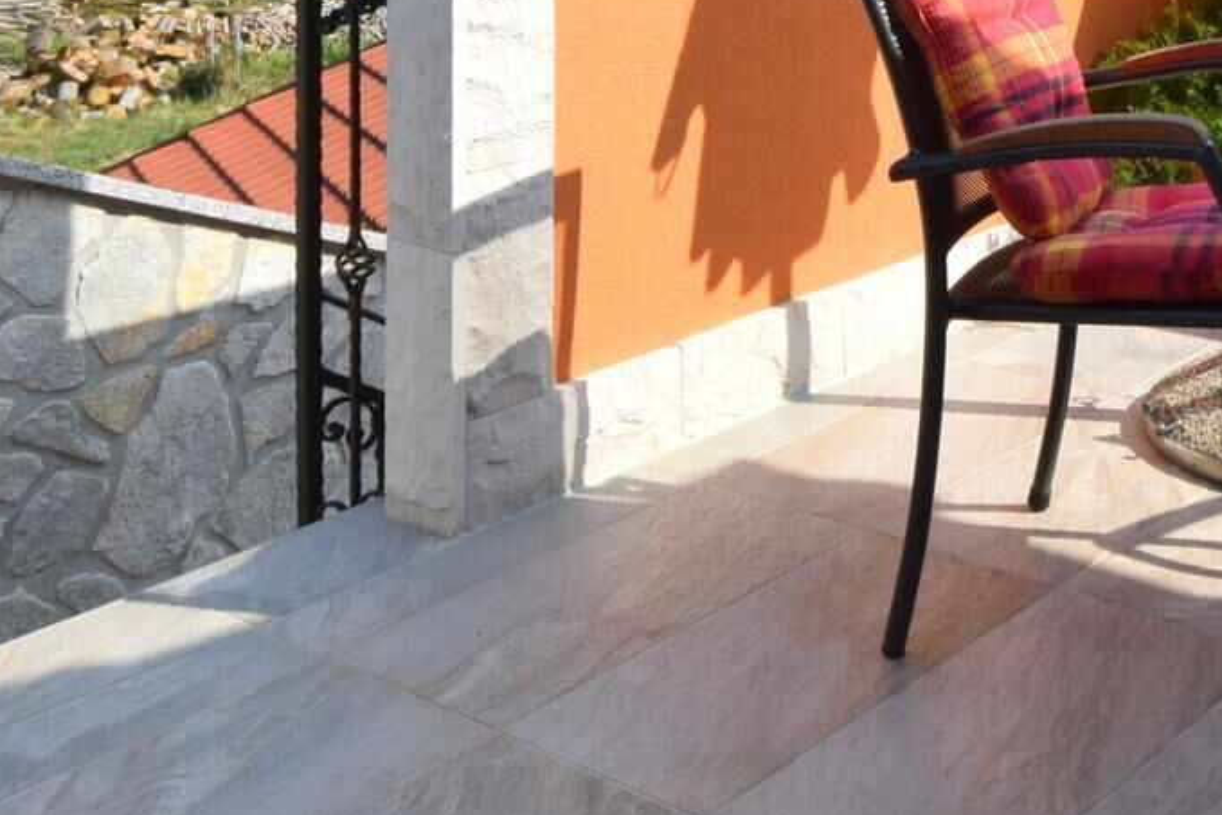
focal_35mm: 53
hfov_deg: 36.2
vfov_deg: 21.0
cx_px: 992
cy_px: -457
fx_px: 1799
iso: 200
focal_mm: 10
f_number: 9
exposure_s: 1/320
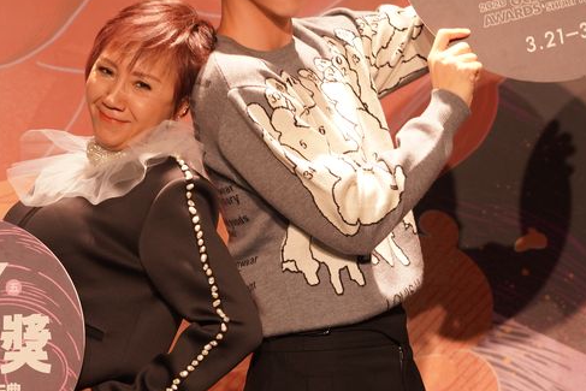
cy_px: 96
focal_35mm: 184
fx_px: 2996
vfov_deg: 7.5
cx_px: 227
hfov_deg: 11.2
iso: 1000
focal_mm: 70
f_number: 4
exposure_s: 1/200
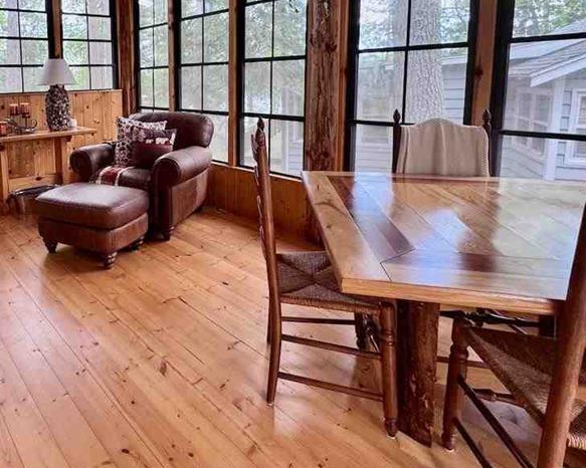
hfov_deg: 64.9
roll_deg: +1.4
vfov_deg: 56.3
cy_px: 127
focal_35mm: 24
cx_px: 129
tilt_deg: -7.6
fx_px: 416
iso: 200
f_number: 2.2
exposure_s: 1/99
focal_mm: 2.22
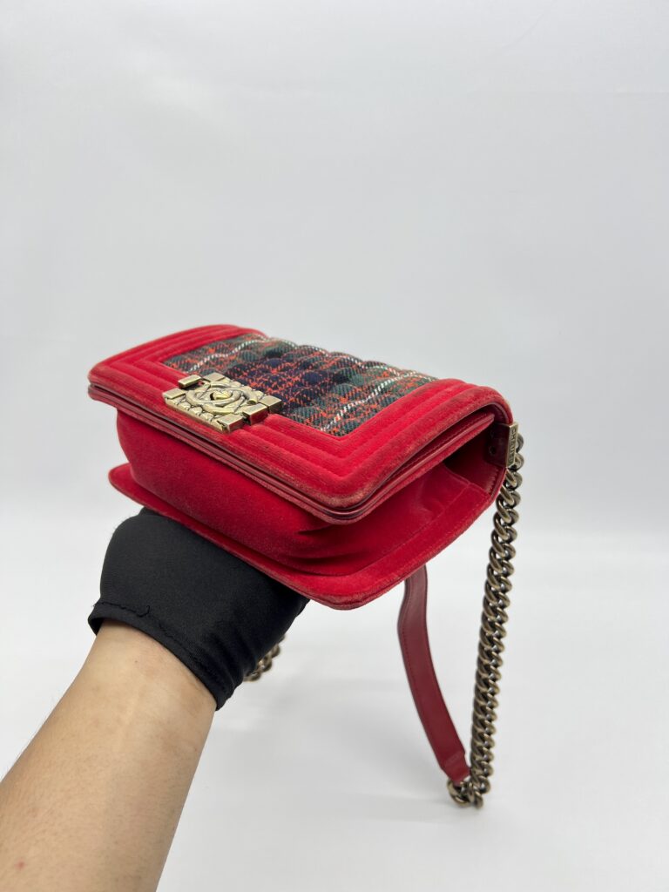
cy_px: 446
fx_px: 670
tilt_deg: -26.4
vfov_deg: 67.3
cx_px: 334
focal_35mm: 26
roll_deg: +1.5
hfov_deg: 53.1
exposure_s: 1/108
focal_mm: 5.7
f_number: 1.5
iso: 32
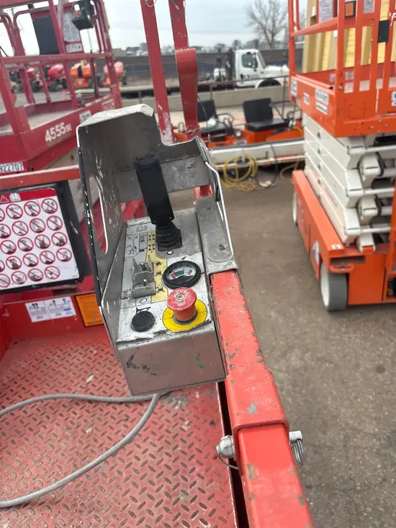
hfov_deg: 53.1
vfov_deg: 67.3
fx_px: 396
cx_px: 198
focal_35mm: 26
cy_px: 264
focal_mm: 5.96
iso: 50
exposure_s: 1/1381
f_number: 1.6
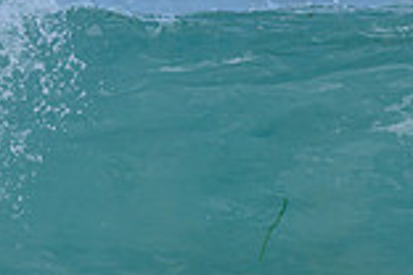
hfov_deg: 0.6
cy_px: 361
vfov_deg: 0.4
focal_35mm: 3376
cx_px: -209
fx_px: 38727
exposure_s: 1/2000
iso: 560
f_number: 6.3
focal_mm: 800
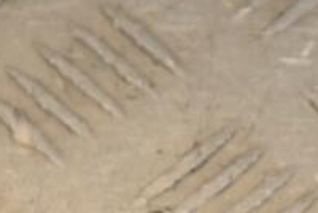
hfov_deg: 4.3
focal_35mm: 471
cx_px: 445
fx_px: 4171
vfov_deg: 2.9
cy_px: 302
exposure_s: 1/200
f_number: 9
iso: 800
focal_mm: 105
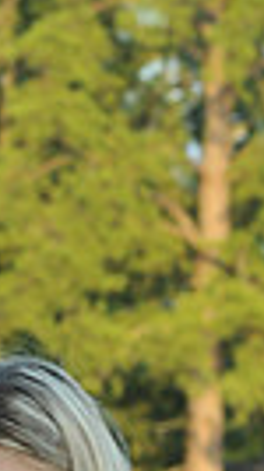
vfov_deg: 5.4
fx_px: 4884
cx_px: -165
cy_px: 931
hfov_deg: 3.1
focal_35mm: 391
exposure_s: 1/125
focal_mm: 86
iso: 400
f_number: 10
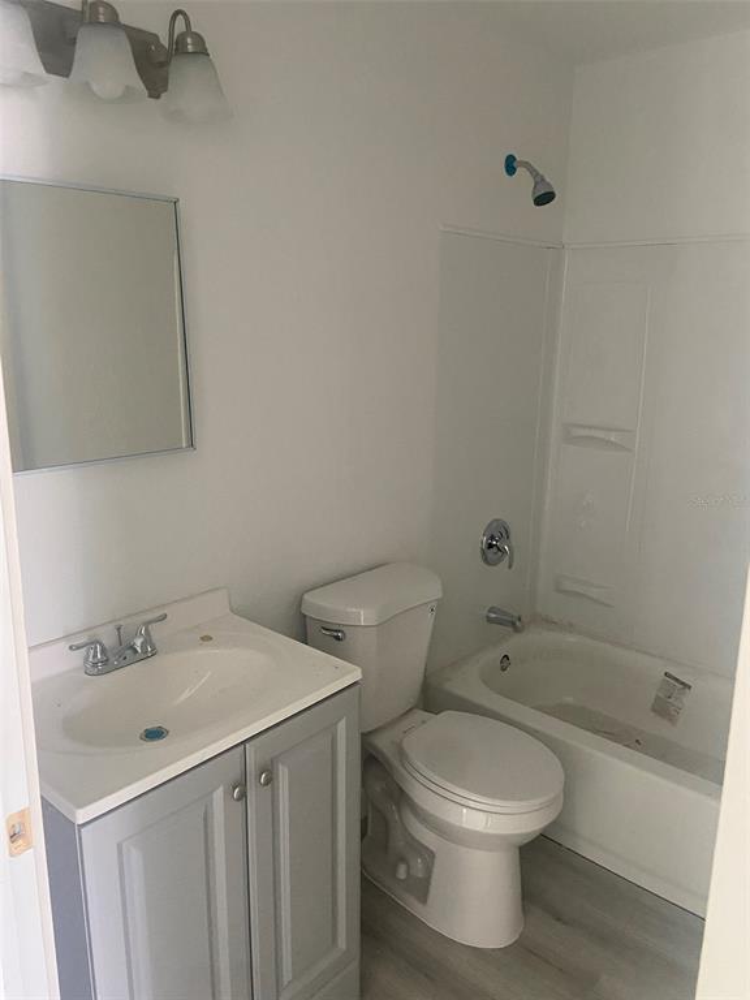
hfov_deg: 53.1
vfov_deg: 67.3
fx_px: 751
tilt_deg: -14.2
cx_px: 375
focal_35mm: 26
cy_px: 500
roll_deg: -0.2
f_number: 1.8
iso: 320
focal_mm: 4.25
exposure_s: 1/60
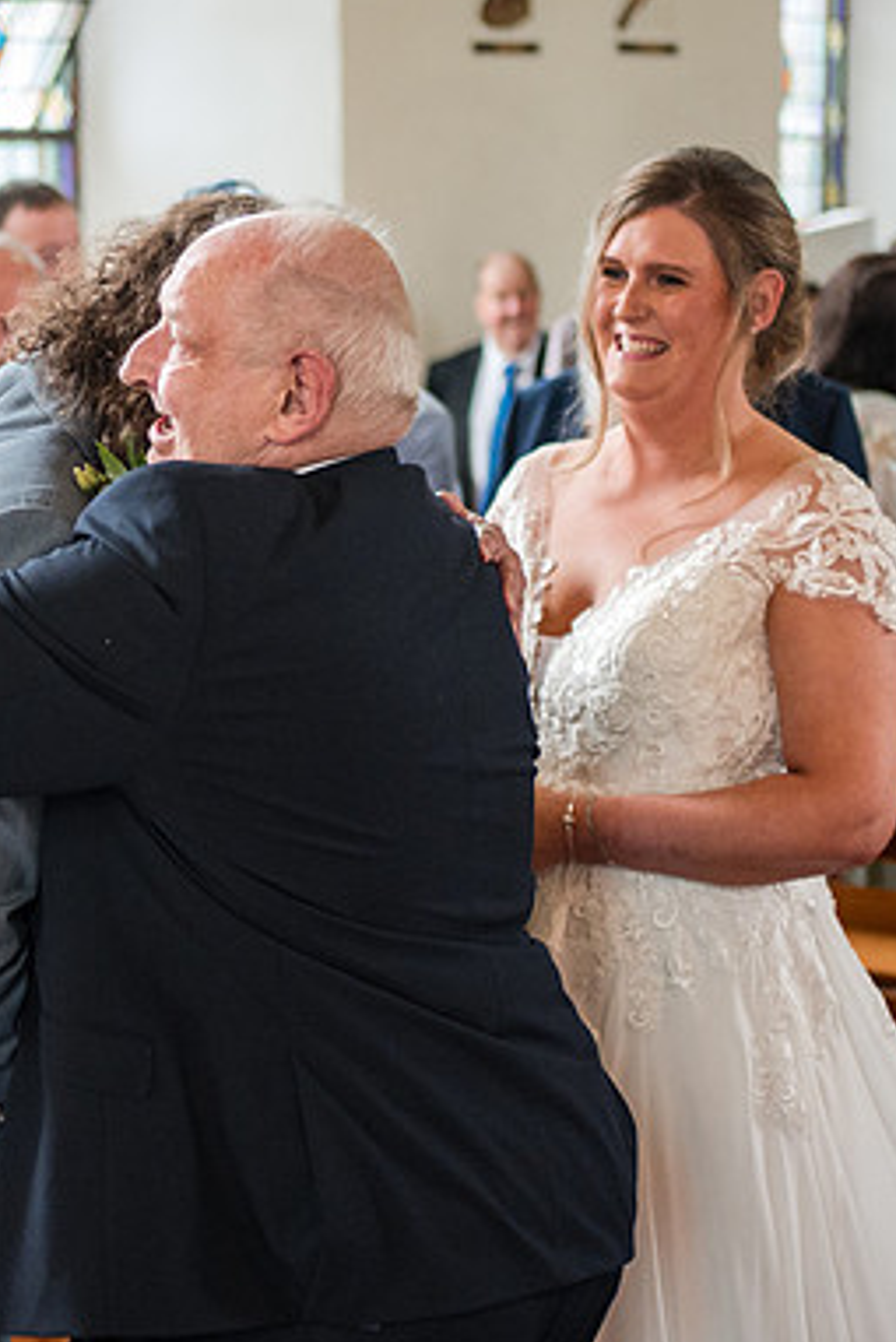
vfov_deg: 23.1
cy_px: 595
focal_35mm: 88
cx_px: 69
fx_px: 3282
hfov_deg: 15.3
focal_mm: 35
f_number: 1.8
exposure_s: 1/500
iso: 2000
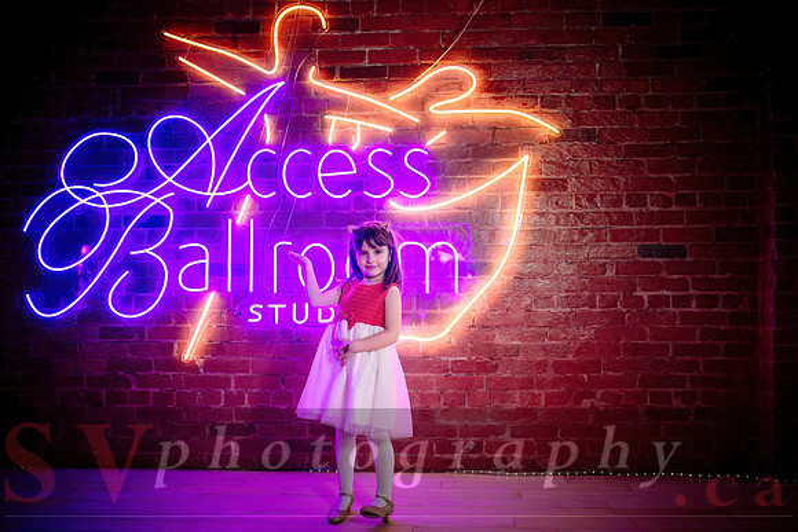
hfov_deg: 62.7
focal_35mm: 30
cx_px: 421
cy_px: 281
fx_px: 655
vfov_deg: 44.2
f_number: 2
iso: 800
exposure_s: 1/320
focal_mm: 28
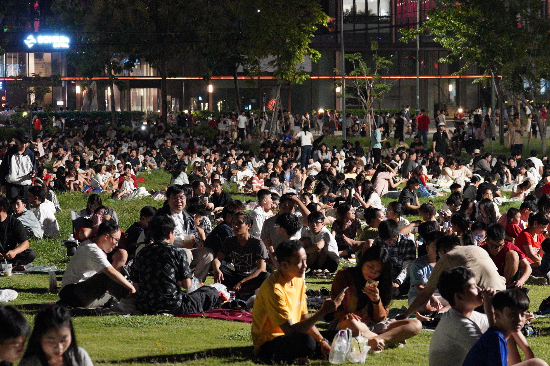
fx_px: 1604
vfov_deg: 13.0
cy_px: 183
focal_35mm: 105
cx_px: 275
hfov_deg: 19.5
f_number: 4
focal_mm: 70
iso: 12800
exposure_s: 1/100
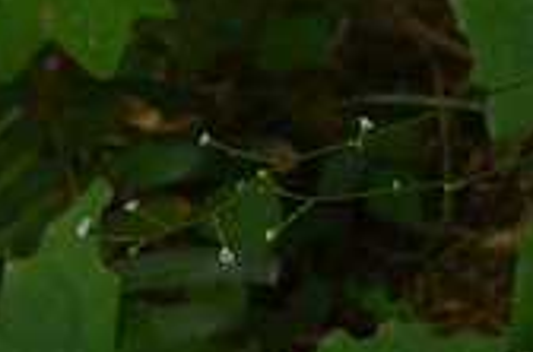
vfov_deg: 6.6
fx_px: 3056
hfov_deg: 9.9
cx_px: 552
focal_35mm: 207
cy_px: 121
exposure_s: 1/100
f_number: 5.6
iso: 200
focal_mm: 40
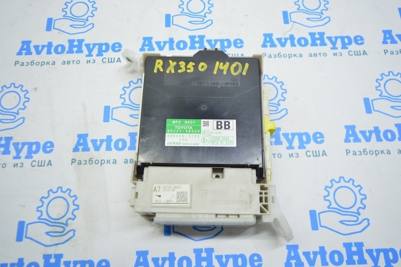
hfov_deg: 67.4
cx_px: 200
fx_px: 301
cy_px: 134
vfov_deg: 47.9
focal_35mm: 27
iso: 400
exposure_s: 1/40
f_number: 3.5
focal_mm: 18
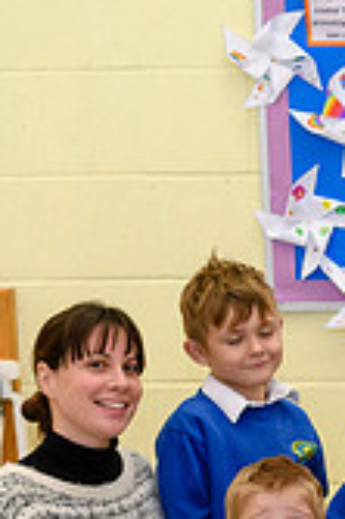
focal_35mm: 191
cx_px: 850
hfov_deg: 6.8
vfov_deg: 10.7
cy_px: 522
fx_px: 2751
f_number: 5.6
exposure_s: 1/100
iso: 800
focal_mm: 32
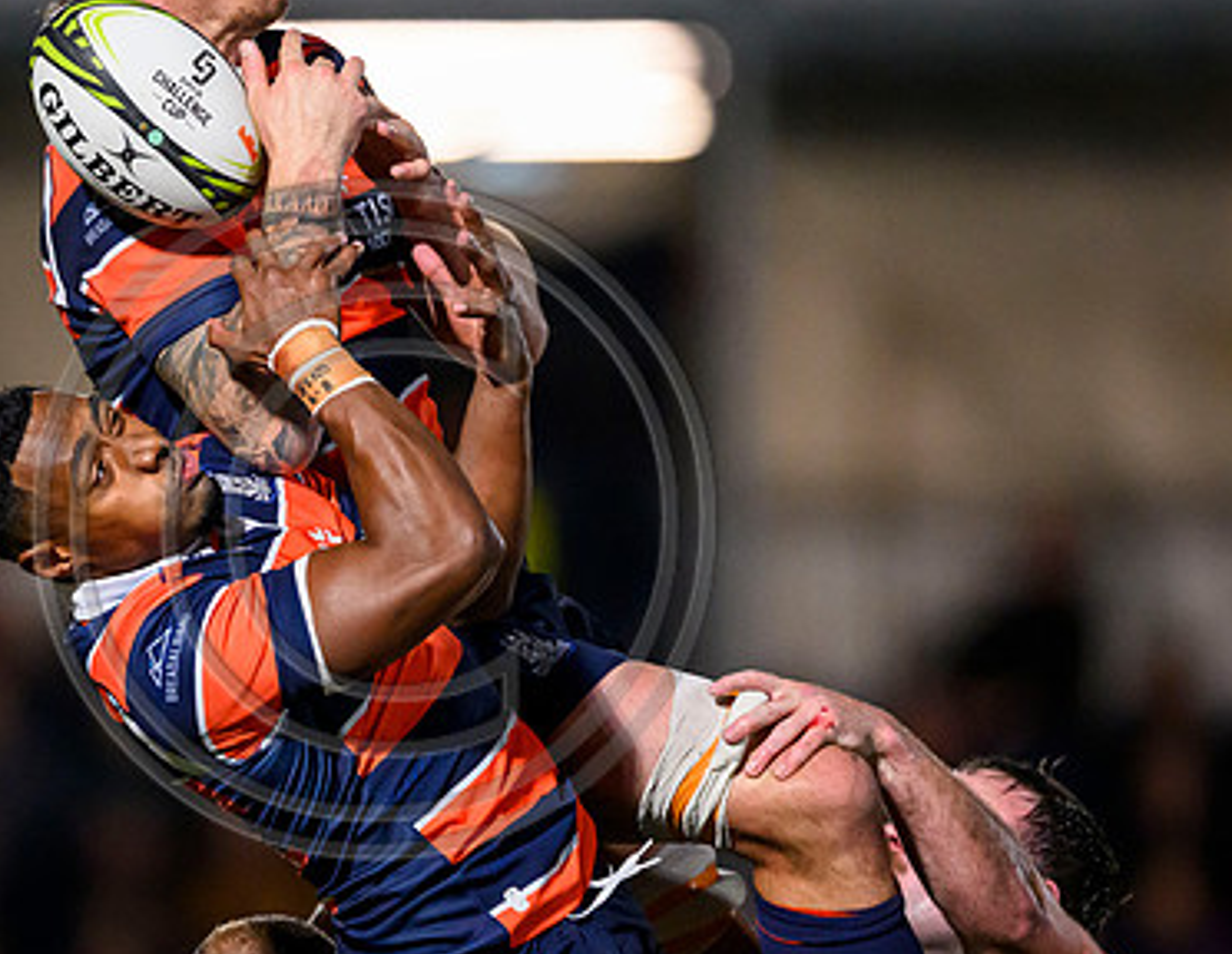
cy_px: 519
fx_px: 36548
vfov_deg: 1.5
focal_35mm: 1015
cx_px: 341
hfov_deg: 1.9
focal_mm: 560
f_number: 4
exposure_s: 1/1600
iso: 8000
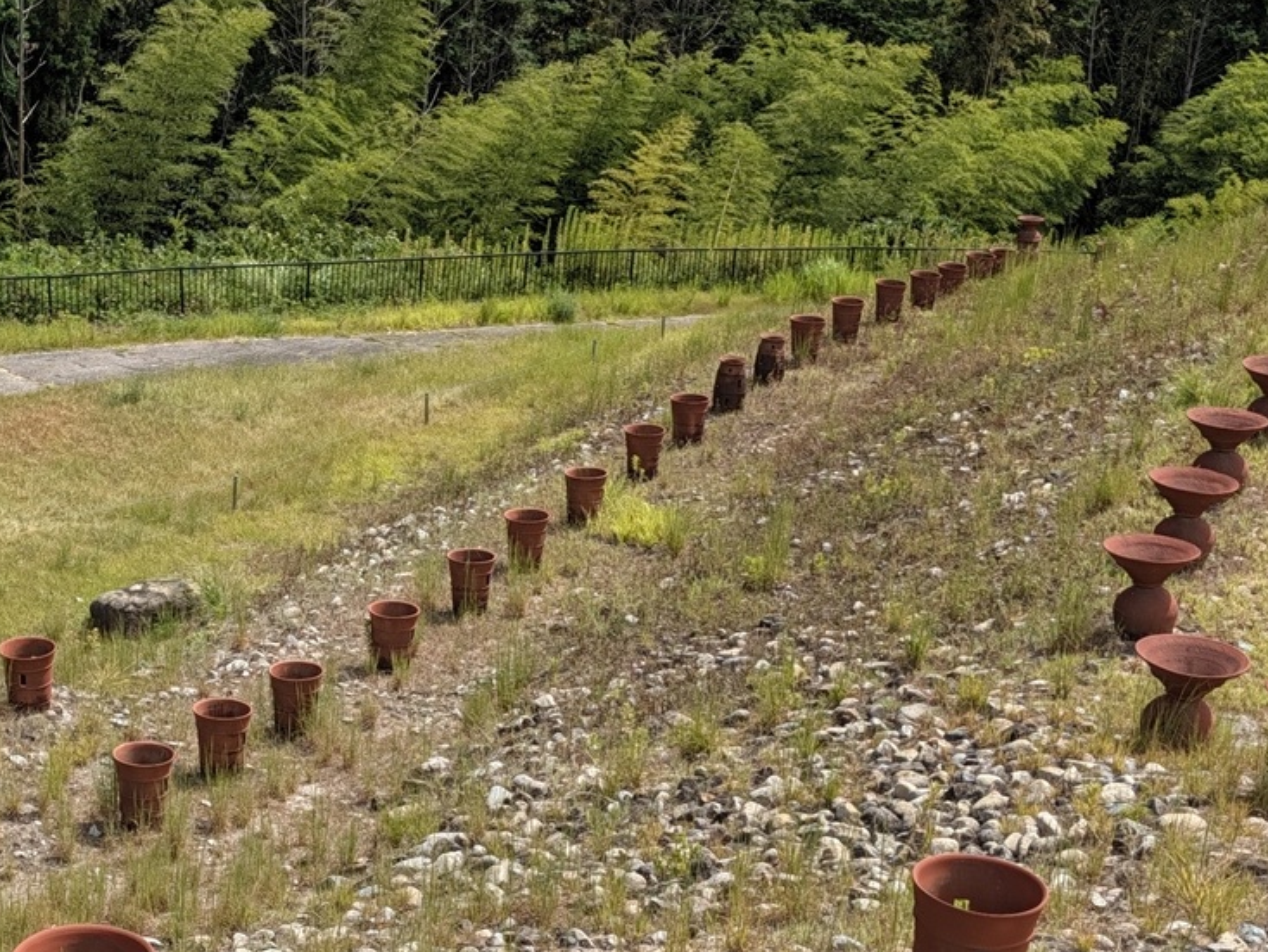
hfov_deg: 28.6
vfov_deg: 21.8
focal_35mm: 67
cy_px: 686
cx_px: 332
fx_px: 2455
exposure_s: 1/1541
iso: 23
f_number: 1.68
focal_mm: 6.9
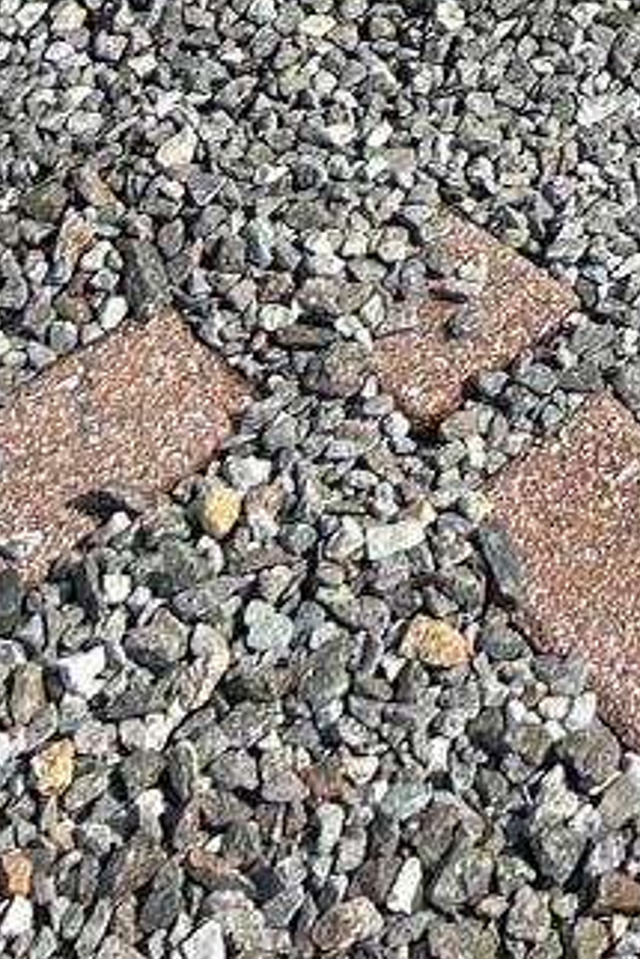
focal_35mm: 121
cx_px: 1307
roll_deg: -4.9
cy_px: -995
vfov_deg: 14.1
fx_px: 3223
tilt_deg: -26.4
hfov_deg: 10.4
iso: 50
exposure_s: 1/2513
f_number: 1.5
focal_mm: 5.7
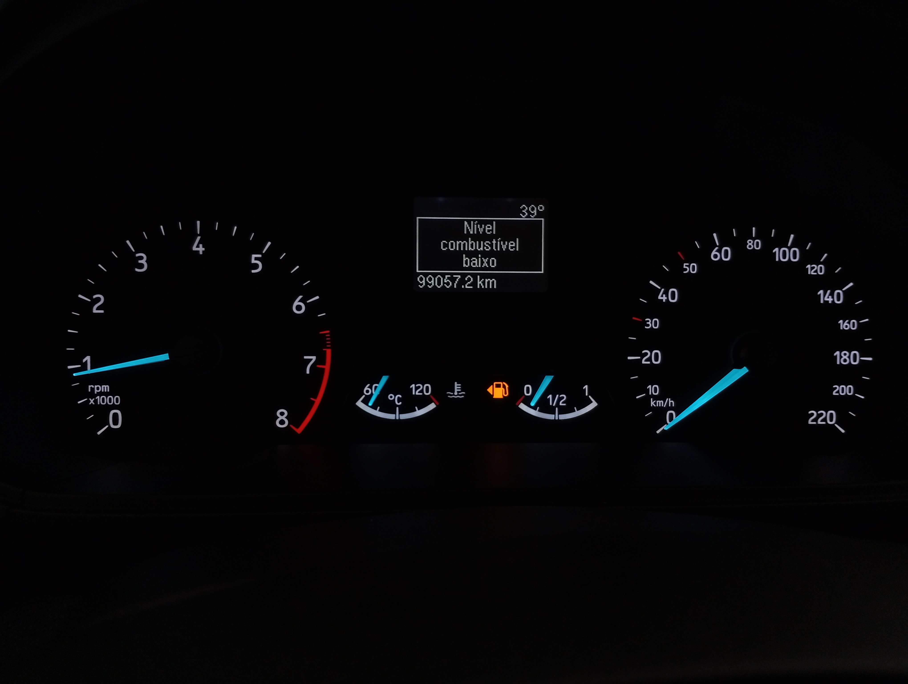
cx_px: 454
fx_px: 709
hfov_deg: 65.2
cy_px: 342
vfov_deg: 51.5
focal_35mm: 27
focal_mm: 3.98
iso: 116
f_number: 1.8
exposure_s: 1/60
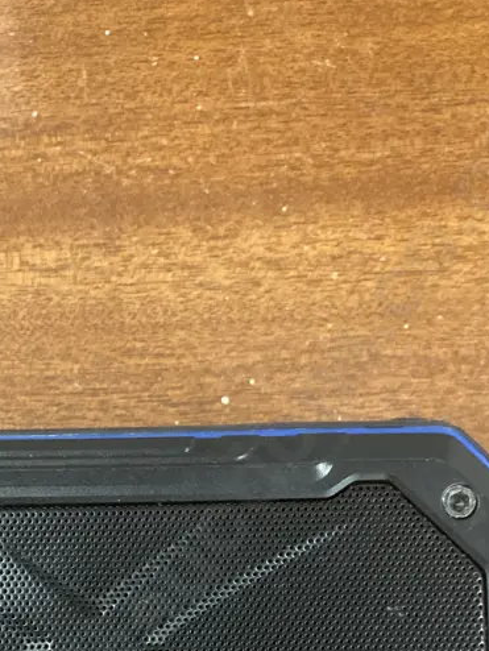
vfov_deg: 30.6
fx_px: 1092
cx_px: 116
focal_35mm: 58
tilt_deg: -87.2
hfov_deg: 24.9
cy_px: 668
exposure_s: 1/50
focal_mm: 3.99
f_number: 1.8
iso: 320
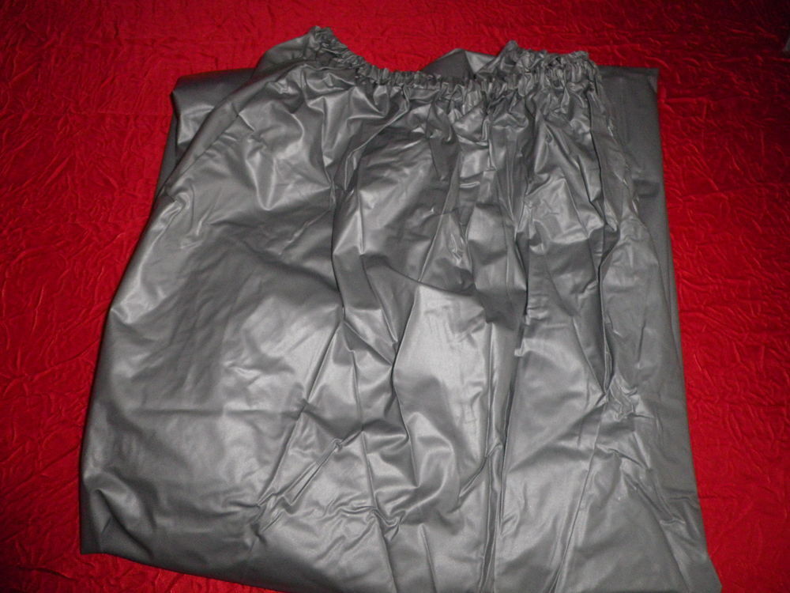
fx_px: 639
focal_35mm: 28
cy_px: 296
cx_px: 395
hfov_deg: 63.4
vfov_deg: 49.7
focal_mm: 4.9
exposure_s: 1/60
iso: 400
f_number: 7
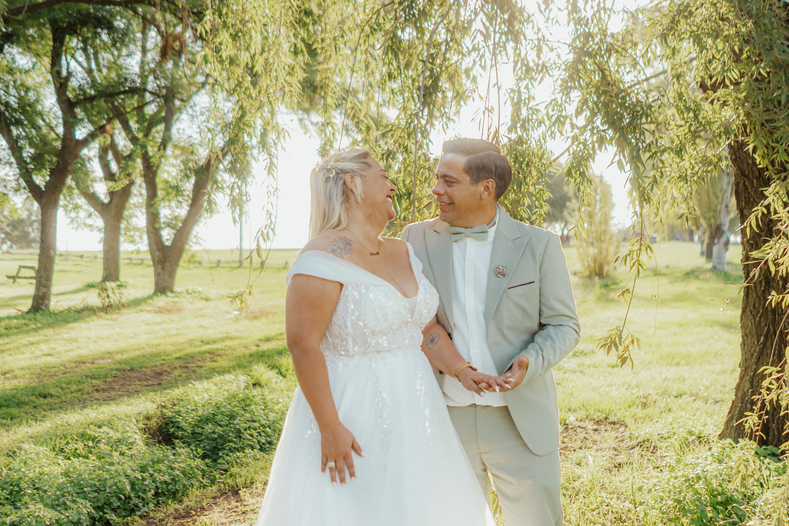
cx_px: 430
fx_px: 1118
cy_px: 254
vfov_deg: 26.5
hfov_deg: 38.8
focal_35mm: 51
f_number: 2.2
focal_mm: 28
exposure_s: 1/1600
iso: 320
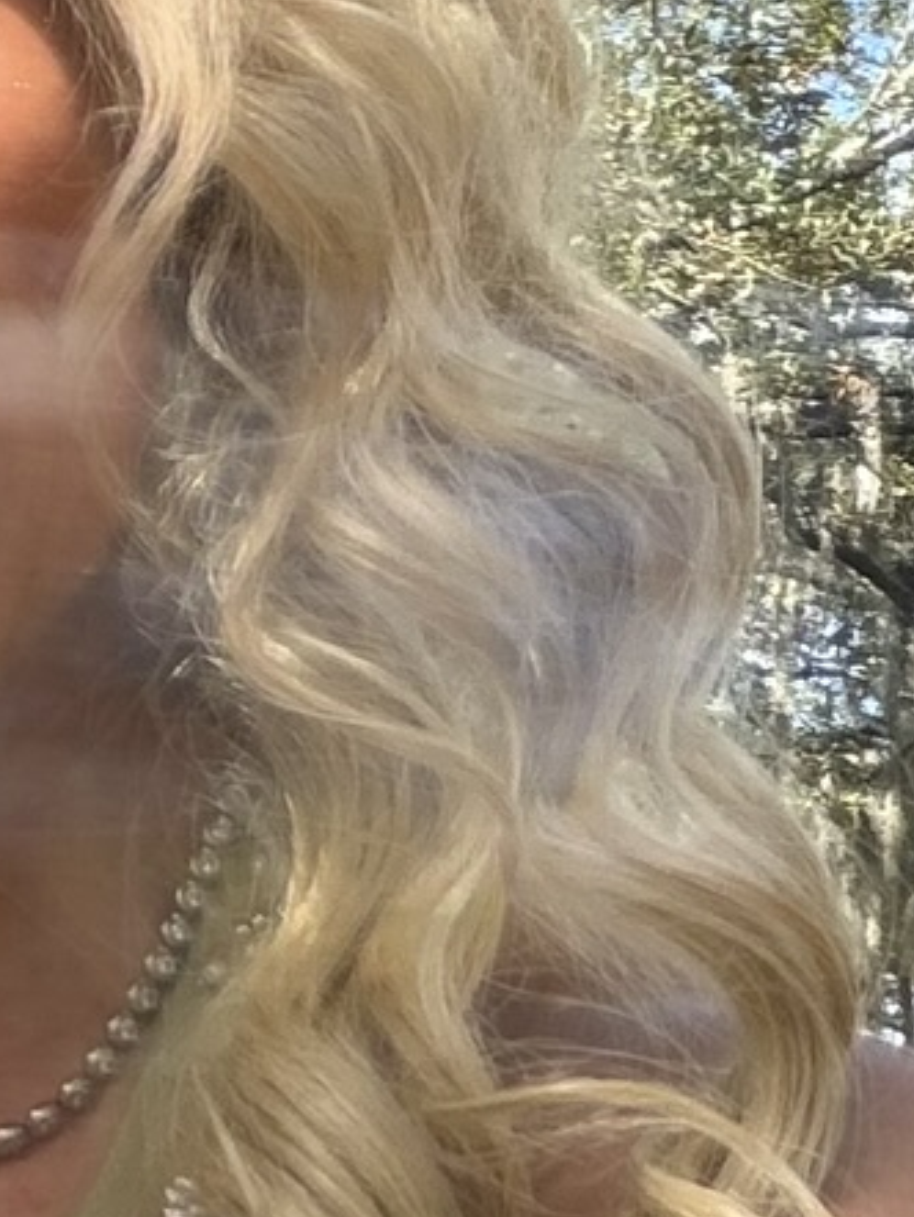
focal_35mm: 139
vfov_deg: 14.1
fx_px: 4889
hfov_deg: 9.7
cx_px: -1093
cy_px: 330
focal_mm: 2.71
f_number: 1.9
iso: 40
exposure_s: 1/191
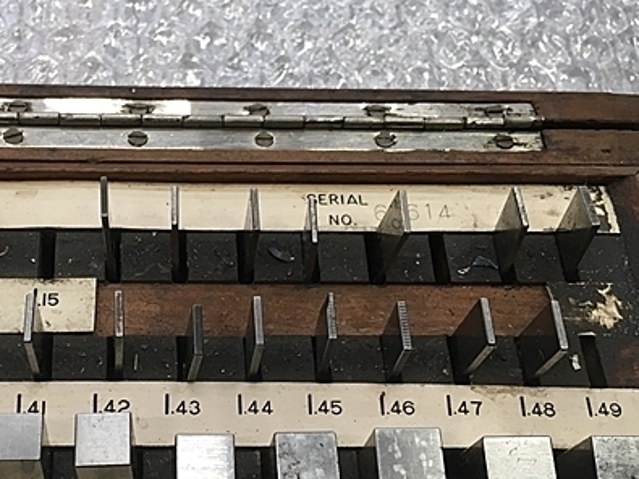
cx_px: 181
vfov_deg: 30.3
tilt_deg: -64.9
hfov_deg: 39.6
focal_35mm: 47
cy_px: 362
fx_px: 867
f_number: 2.2
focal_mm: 4.15
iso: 64
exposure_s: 1/30
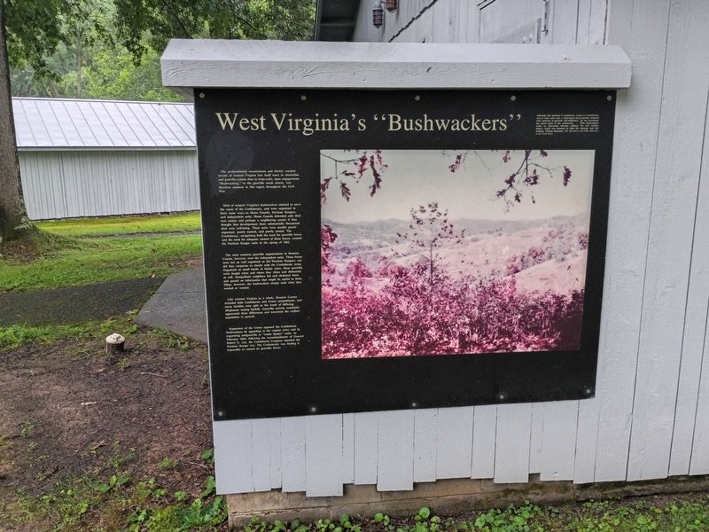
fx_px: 594
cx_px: 354
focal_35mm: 29
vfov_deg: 48.2
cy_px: 266
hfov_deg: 61.7
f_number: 1.8
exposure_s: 1/60
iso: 349
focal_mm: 4.27
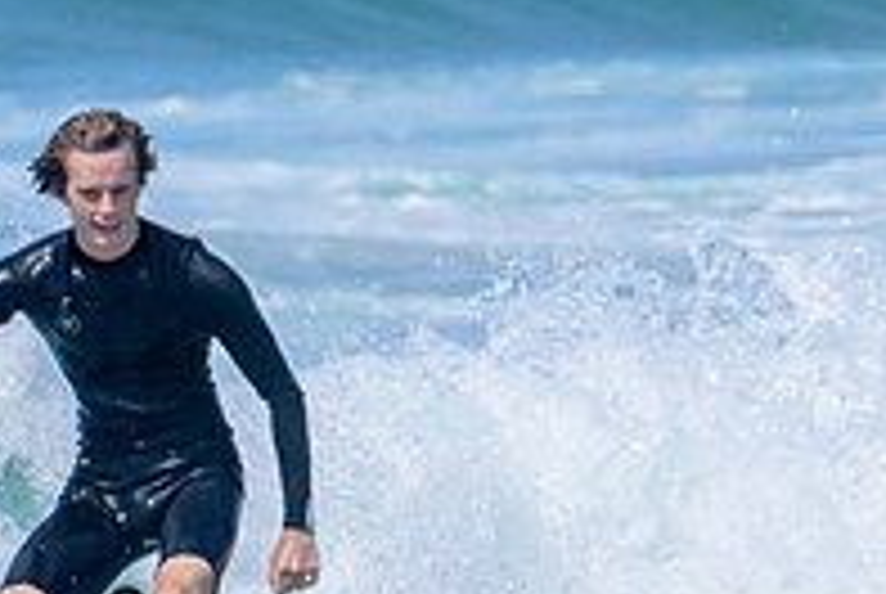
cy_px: 902
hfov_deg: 0.6
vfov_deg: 0.4
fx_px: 78823
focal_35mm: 3198
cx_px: -109
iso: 1400
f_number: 16
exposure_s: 1/2000
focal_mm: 800
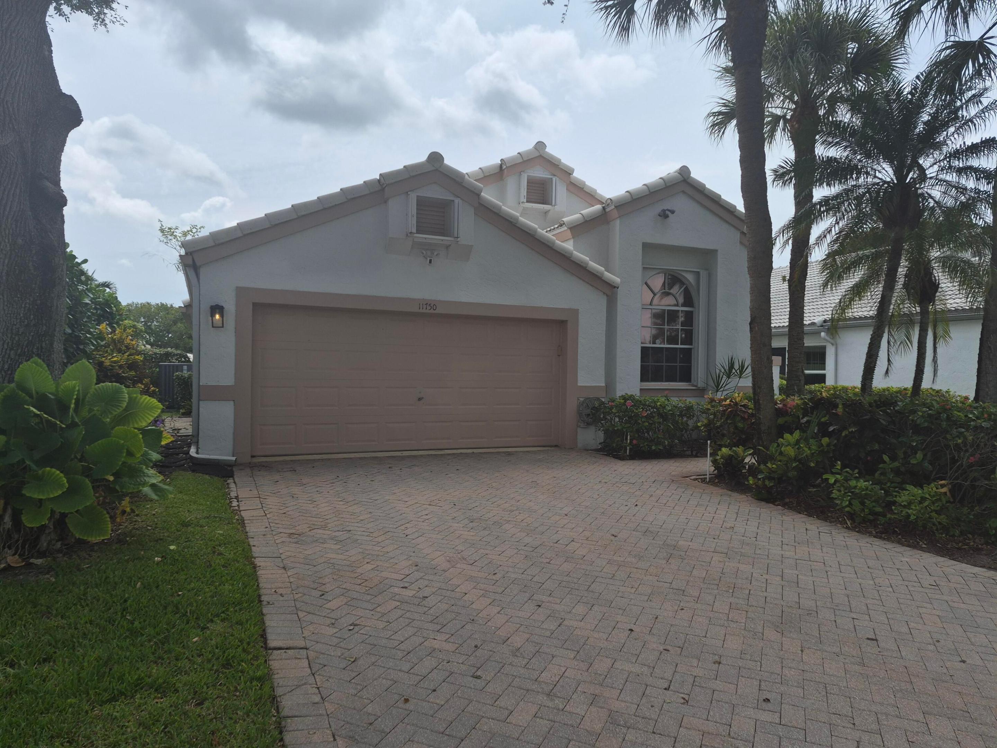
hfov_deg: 73.9
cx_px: 498
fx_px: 662
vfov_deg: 58.9
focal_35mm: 23
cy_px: 374
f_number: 1.8
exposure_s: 1/7152
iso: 80
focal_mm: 5.4
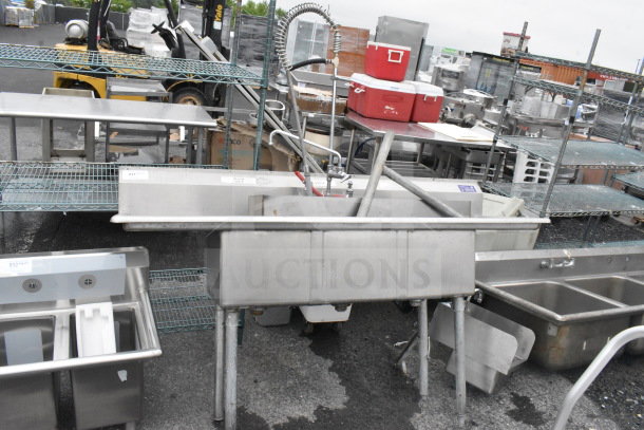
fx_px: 483
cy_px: 215
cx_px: 322
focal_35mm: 27
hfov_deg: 67.4
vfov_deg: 48.0
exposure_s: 1/1250
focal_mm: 18
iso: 6400
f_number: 18
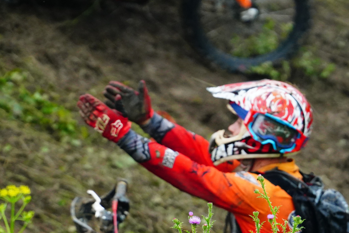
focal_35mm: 322
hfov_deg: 6.4
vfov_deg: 4.3
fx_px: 3121
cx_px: 240
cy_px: 202
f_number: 4
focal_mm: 170
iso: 5000
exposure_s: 1/5000
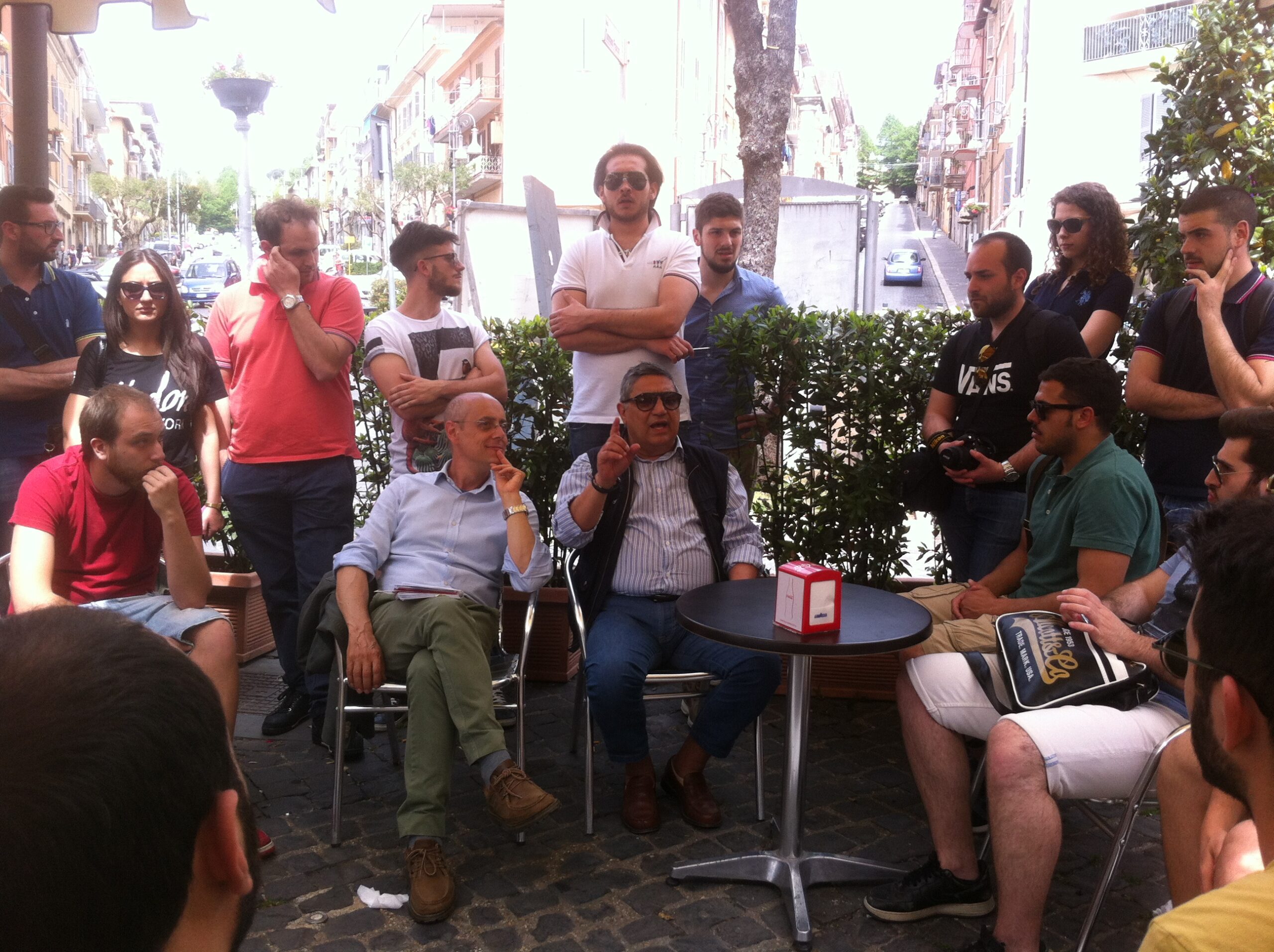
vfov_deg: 40.6
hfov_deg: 52.7
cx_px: 637
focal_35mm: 35
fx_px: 1286
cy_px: 476
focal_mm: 3.85
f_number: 2.8
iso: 80
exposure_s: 1/211
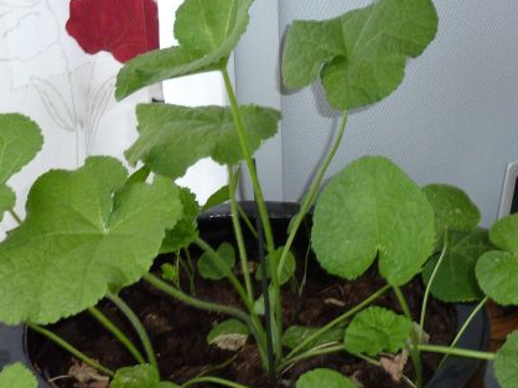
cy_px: 208
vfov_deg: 21.9
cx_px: 338
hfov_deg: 28.8
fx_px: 1002
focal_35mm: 67
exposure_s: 1/30
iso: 100
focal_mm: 5.7
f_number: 3.5
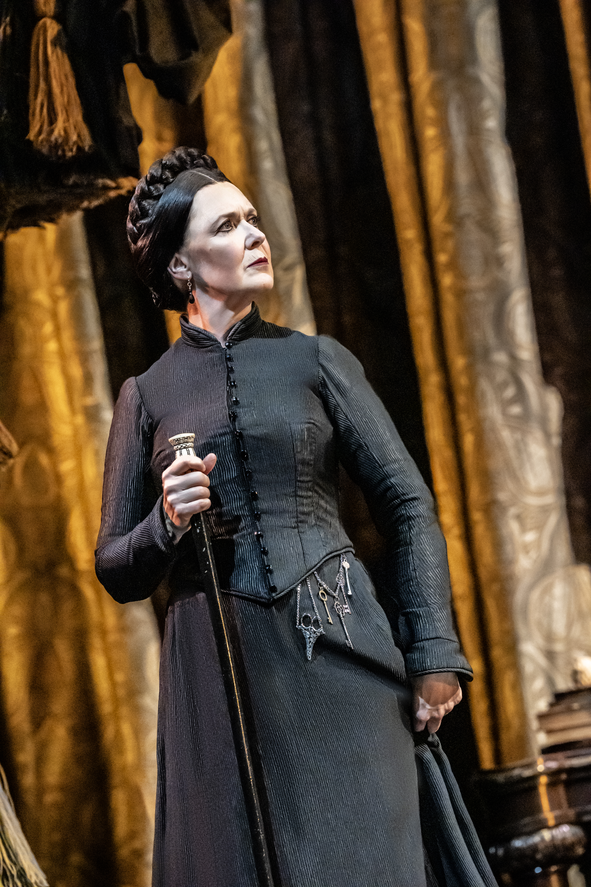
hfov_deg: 10.1
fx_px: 3349
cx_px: 296
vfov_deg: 15.1
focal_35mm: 136
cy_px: 444
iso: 8000
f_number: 4.5
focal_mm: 136
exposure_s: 1/250
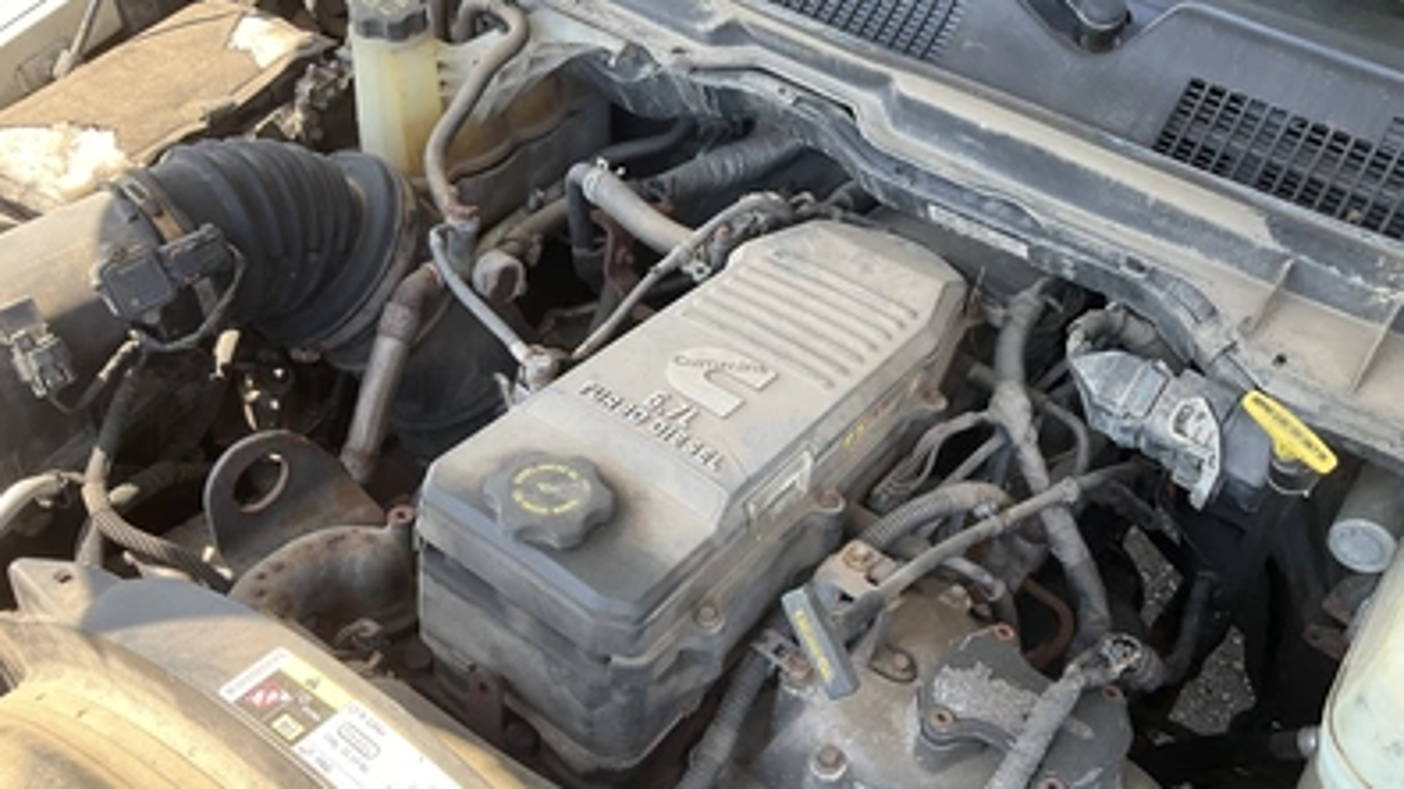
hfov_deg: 61.0
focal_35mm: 32
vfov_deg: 36.6
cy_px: 416
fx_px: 1191
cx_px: 707
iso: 32
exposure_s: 1/172
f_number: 1.8
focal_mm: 3
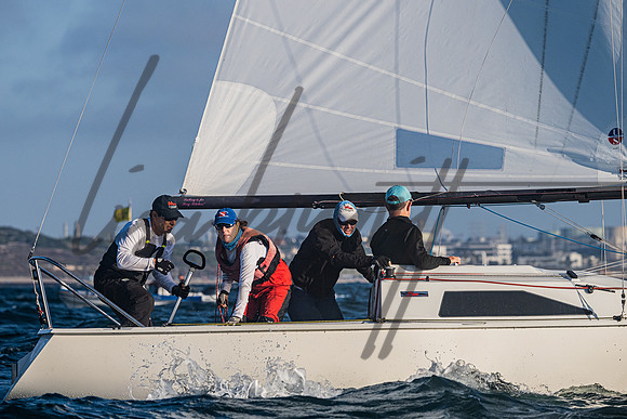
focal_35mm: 271
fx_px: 4726
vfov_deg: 5.1
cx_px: 304
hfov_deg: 7.6
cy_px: 158
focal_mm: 210
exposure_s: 1/3200
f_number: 6.3
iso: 400
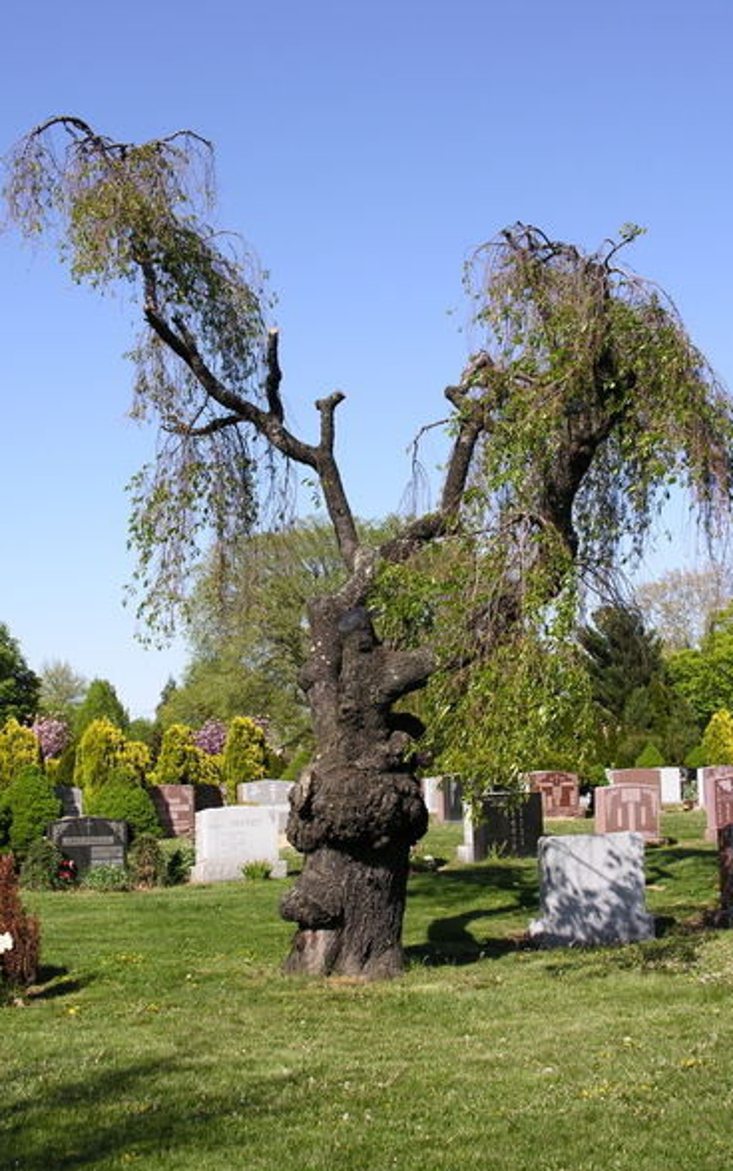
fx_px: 1469
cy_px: 589
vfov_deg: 43.5
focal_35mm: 46
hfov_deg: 28.0
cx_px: 330
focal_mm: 11
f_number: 5.2
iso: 50
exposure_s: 1/257
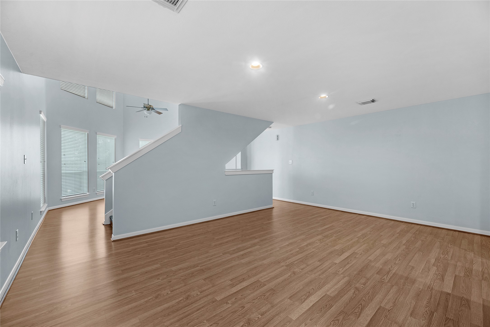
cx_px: 245
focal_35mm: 14
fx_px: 191
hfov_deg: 104.2
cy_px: 164
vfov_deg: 81.2
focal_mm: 14
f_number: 9
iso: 250
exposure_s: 1/8
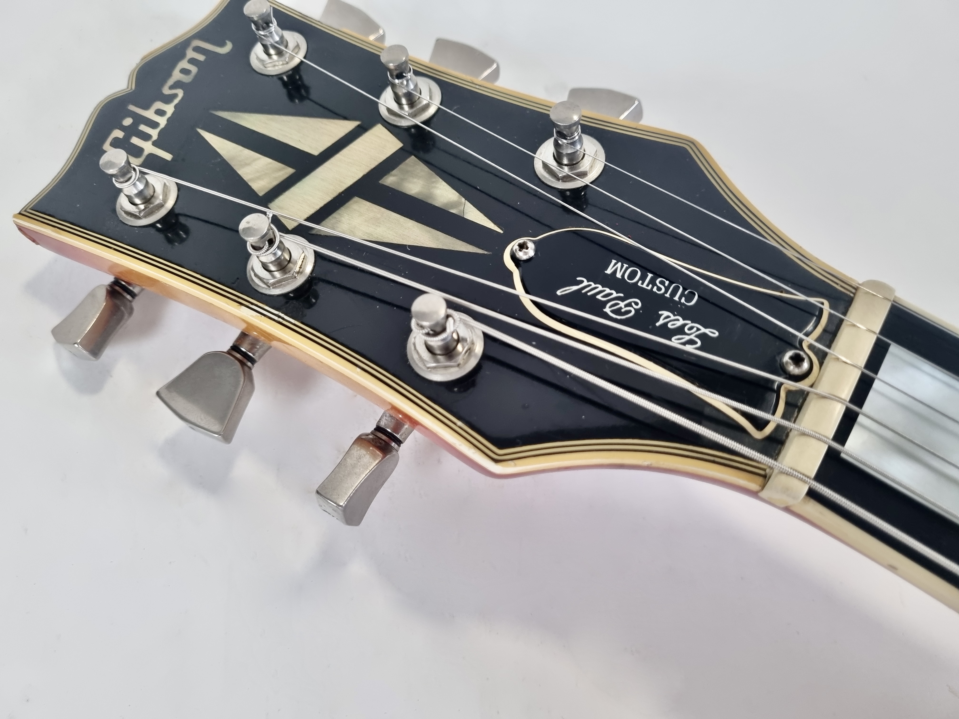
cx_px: 480
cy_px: 360
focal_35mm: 26
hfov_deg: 67.3
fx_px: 720
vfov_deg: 53.1
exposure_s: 1/100
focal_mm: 5.4
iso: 200
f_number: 1.8
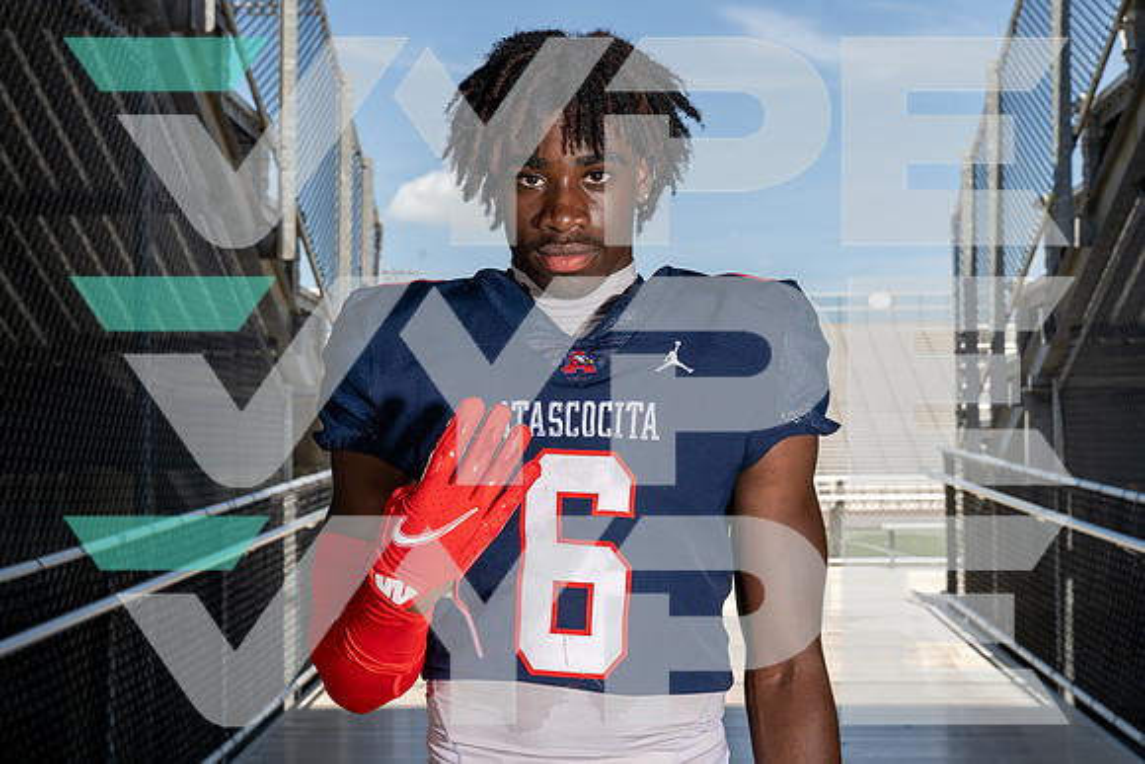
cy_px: 382
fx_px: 1718
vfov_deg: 25.1
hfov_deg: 36.9
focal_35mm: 54
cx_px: 572
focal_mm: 54
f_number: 10
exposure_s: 1/250
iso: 160
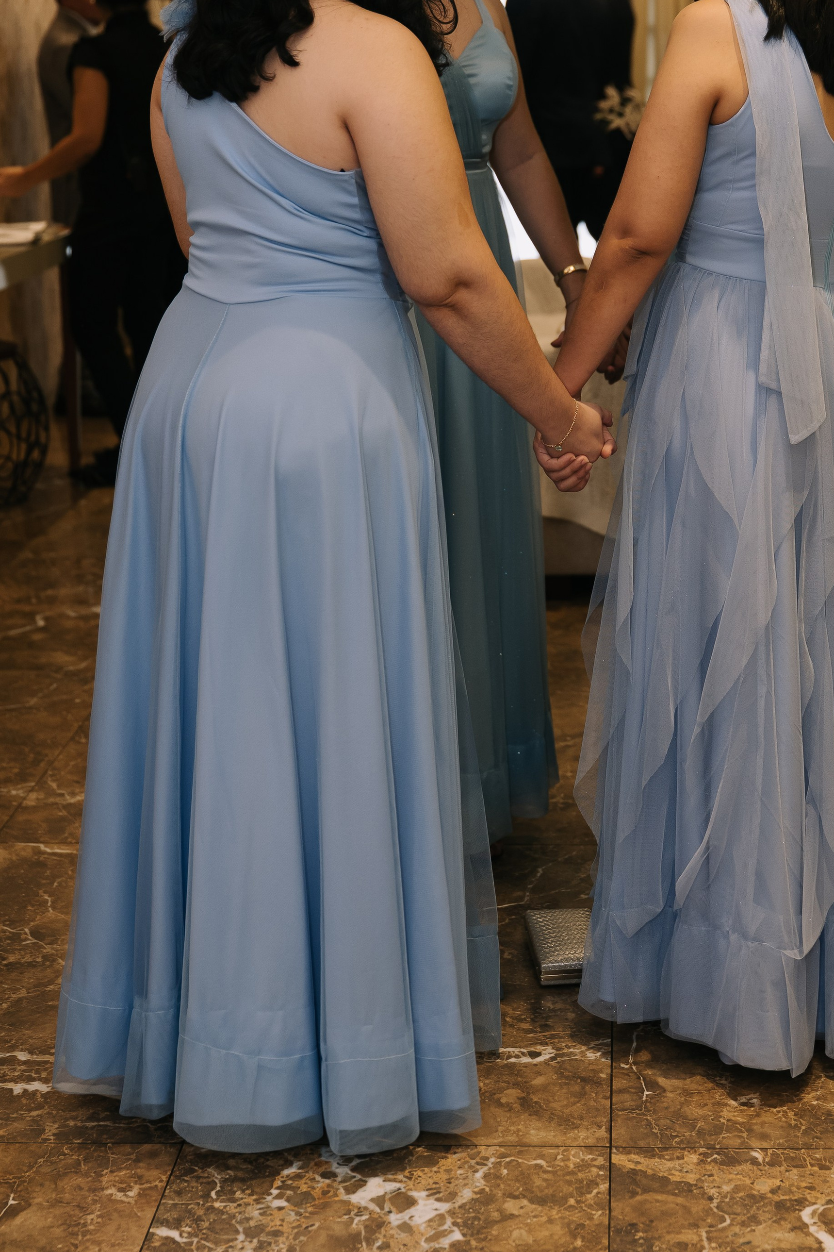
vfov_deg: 30.0
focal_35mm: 67
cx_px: 548
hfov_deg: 20.2
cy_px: 486
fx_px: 2328
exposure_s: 1/125
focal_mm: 43
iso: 800
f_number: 2.8
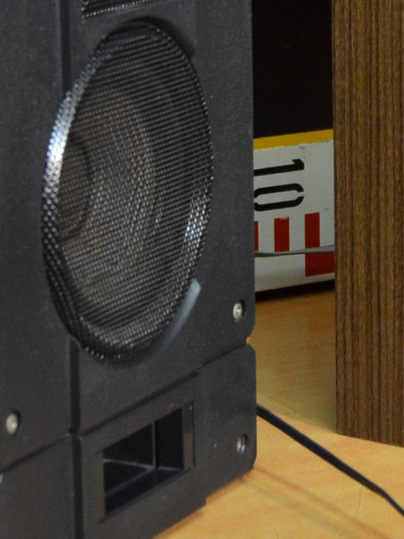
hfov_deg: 9.1
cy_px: 58
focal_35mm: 163
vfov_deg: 12.0
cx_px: 239
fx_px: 2537
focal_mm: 26
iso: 720
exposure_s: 1/60
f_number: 4
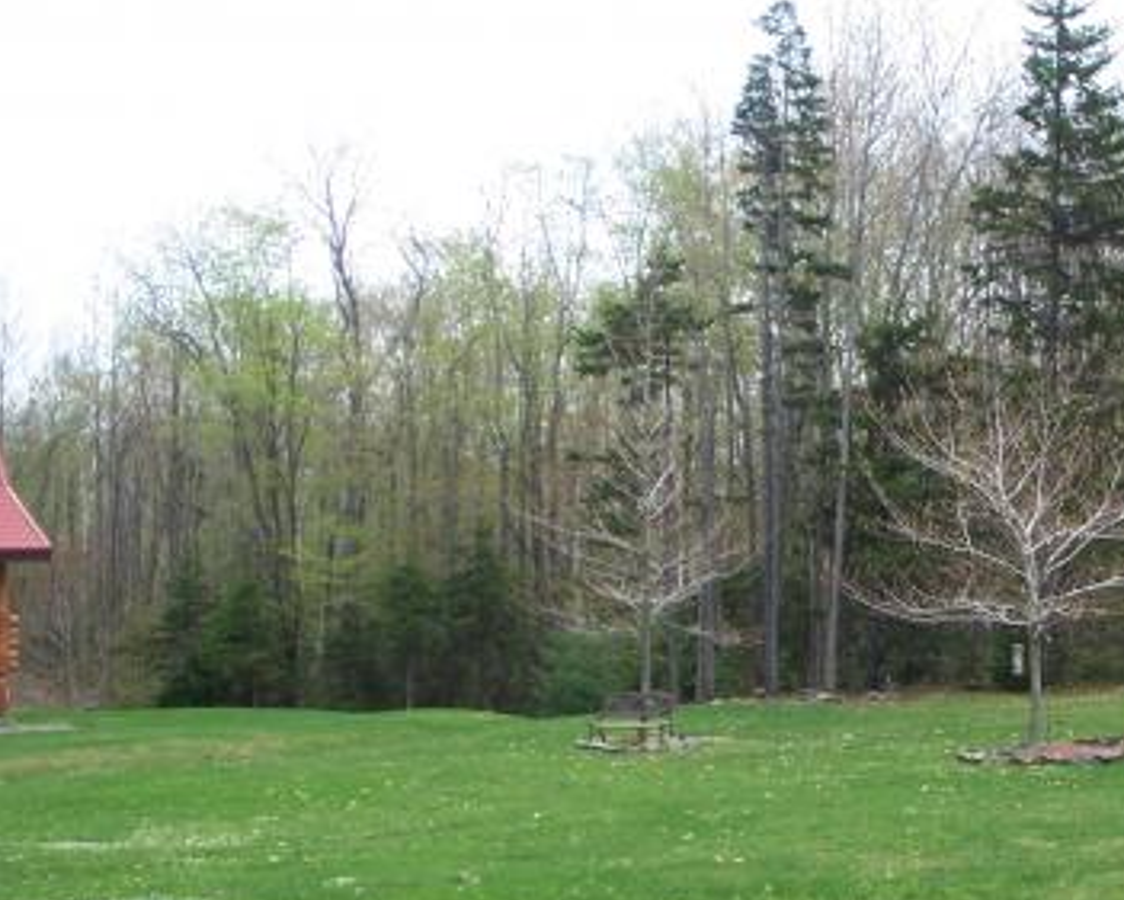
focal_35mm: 63
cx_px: 925
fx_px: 2096
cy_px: 509
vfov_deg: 24.2
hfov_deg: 29.2
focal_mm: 6.4
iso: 64
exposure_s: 1/125
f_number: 3.9
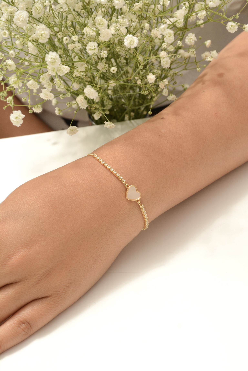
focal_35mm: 78
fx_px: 806
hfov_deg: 17.5
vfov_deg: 26.0
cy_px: 186
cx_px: 124
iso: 500
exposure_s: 1/500
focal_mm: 52
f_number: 11
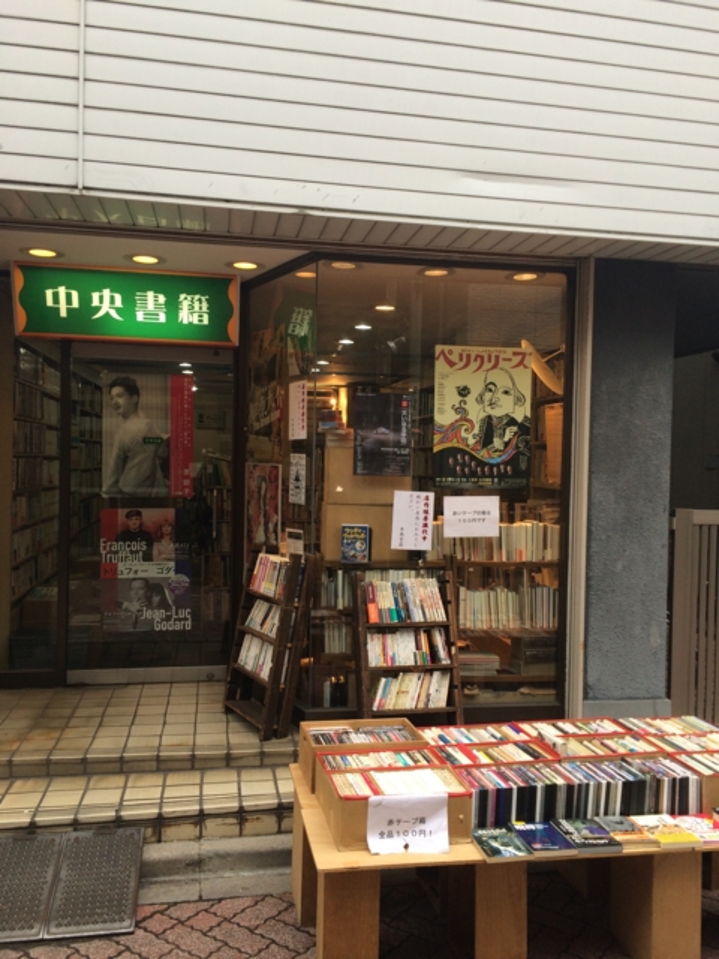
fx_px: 803
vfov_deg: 61.7
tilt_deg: -1.2
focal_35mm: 29
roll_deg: -0.7
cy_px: 480
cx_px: 360
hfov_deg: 48.2
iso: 40
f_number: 2.2
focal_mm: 4.15
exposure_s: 1/60
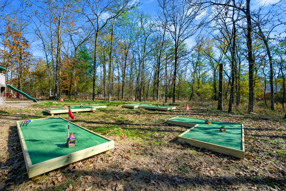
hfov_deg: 100.3
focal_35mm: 15
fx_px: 119
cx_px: 134
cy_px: 98
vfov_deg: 77.3
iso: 320
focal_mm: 14
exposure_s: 1/640
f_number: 8
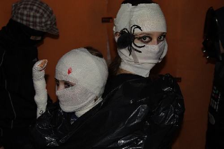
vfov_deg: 20.1
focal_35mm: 68
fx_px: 420
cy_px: 74
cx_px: 112
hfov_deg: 29.9
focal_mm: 45
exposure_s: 1/60
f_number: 5.6
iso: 800
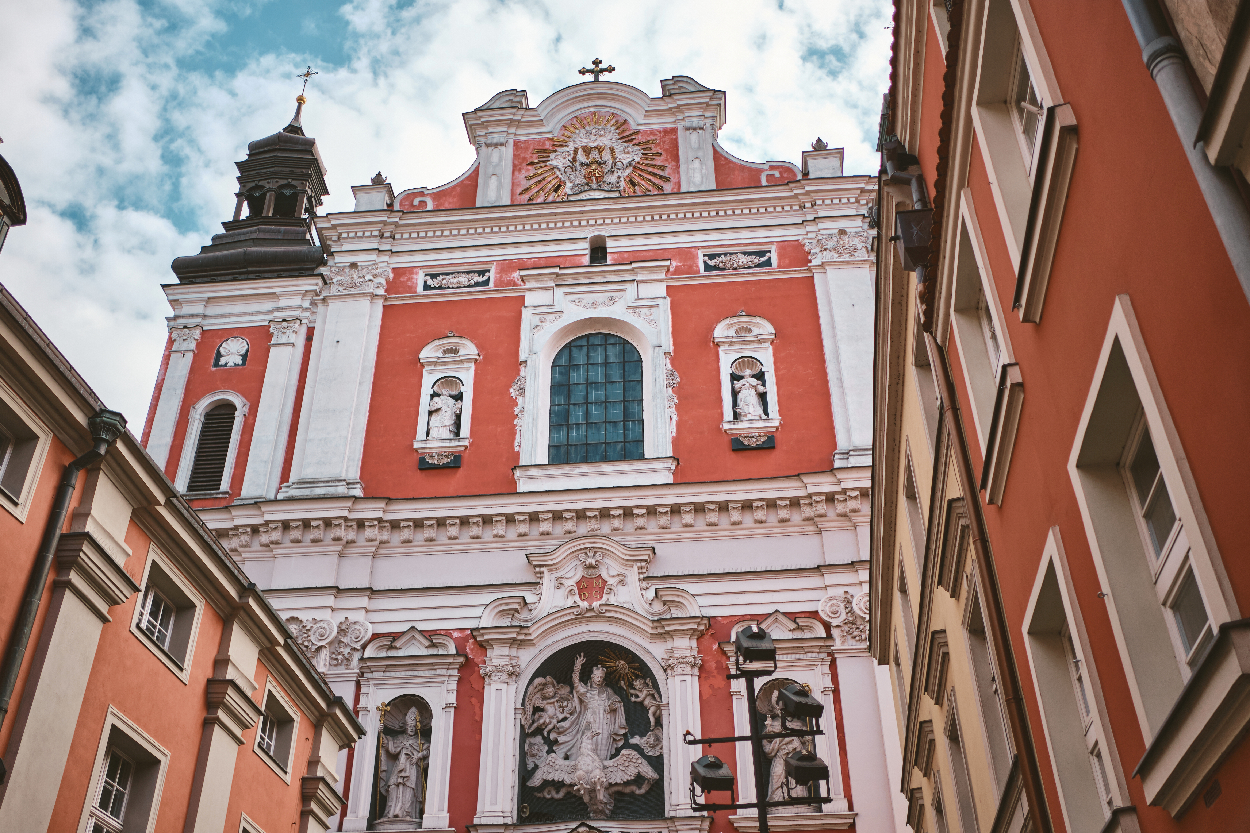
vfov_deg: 37.8
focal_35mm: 35
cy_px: 416
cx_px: 625
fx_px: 1215
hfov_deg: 54.4
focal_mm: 23
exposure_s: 1/1250
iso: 200
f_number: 2
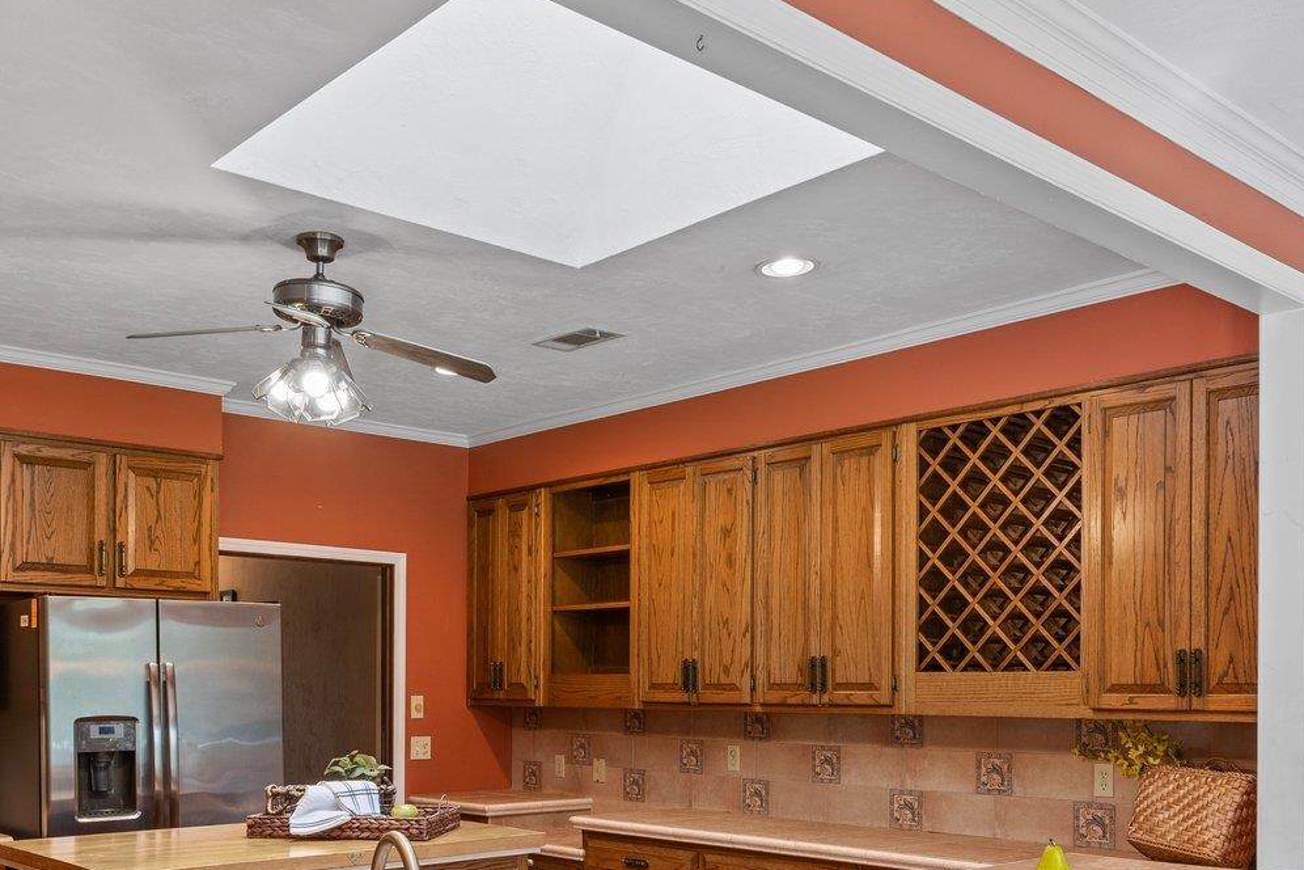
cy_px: 690
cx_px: 649
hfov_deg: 51.9
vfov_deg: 34.9
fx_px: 1340
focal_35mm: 37
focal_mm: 18
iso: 100
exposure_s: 1/1.25
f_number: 9
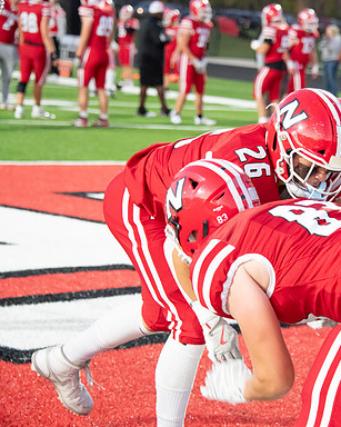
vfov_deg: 12.9
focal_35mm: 149
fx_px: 1880
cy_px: 213
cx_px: 308
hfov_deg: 10.3
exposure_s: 1/320
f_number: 5.6
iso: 8000
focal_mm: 105
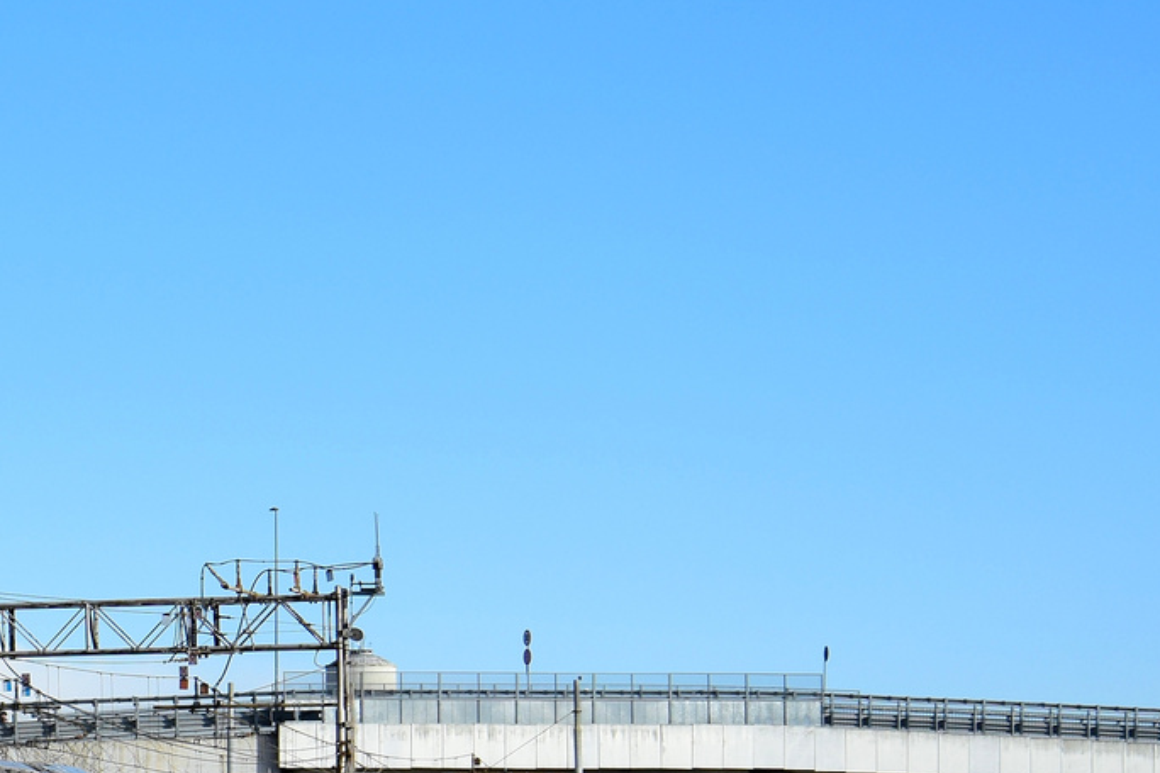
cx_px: -326
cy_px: 578
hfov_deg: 10.6
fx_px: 6103
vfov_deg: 7.2
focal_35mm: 189
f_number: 7.1
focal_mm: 45
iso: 200
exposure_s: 1/800
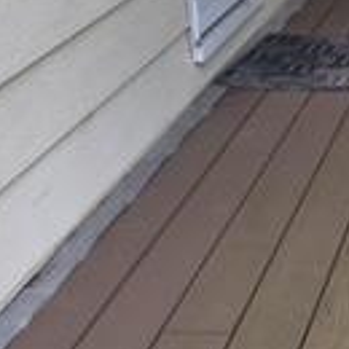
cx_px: 591
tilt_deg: -18.1
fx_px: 1437
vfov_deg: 13.8
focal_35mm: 126
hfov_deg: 12.8
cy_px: 153
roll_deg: +0.3
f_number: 2.2
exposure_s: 1/403
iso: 32
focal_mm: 4.15
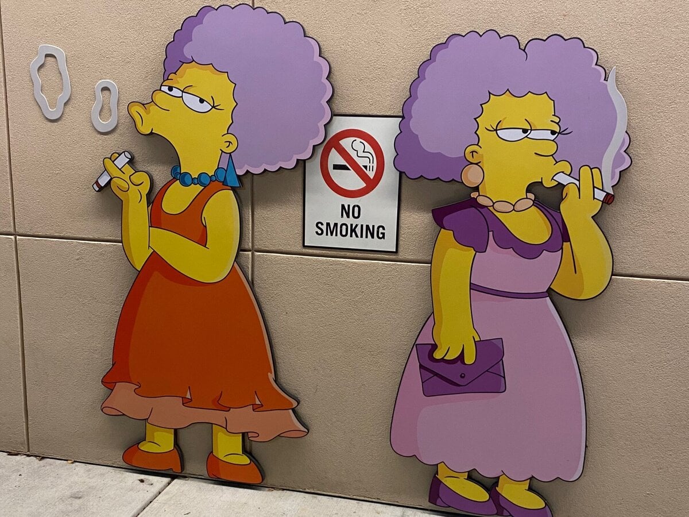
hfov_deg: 67.3
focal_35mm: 26
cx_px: 344
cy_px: 258
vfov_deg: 53.1
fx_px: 518
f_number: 1.8
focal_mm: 4.25
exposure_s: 1/60
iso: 200
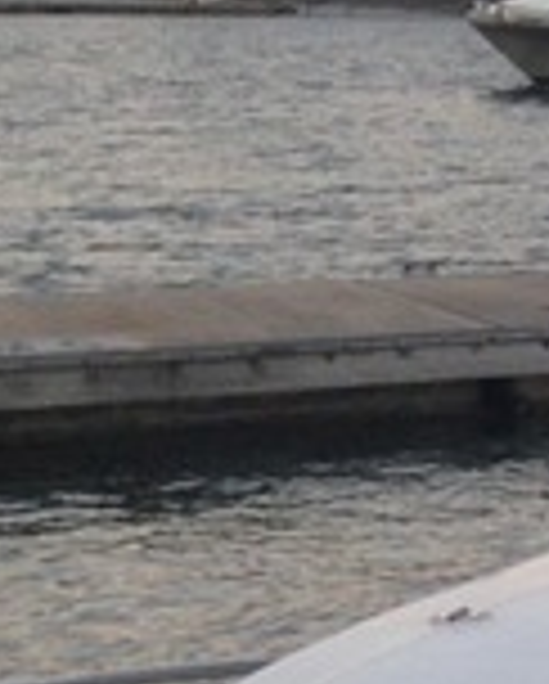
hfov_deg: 8.3
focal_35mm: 169
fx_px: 3426
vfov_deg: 11.3
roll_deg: -0.3
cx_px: 1413
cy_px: 621
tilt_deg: -13.2
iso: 80
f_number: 2.4
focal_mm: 4.12
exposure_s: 1/120
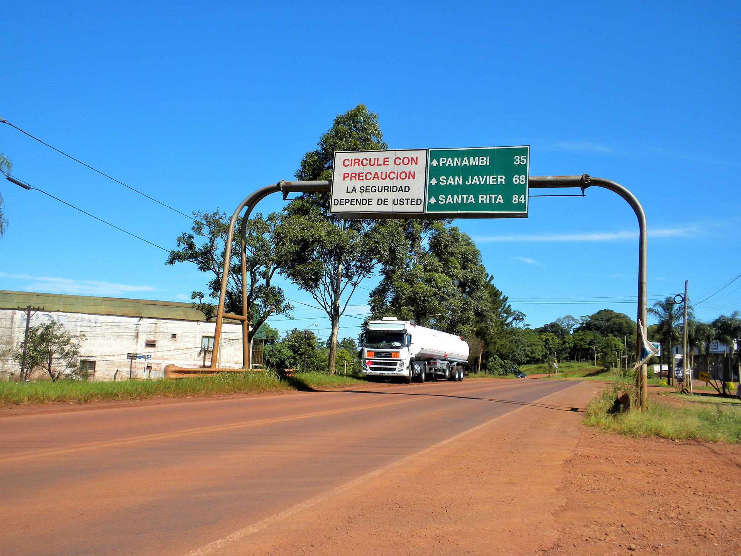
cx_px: 370
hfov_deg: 50.1
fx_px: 792
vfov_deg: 38.7
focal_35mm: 37
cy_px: 278
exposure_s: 1/128
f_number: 10
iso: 64
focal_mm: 6.6
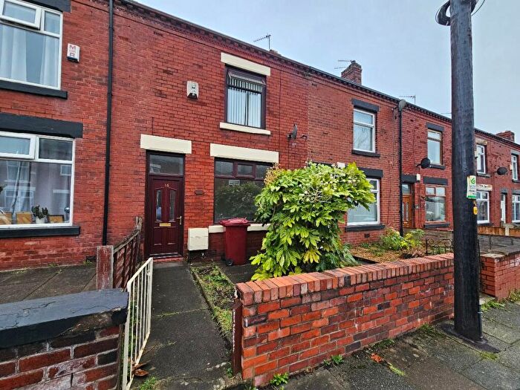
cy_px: 195
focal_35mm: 13
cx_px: 260
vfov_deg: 89.9
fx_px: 195
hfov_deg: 106.2
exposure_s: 1/100
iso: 80
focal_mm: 2.2
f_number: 2.2
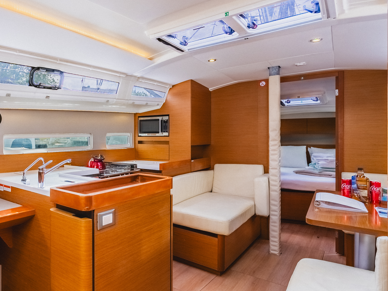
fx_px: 269
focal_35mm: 24
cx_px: 98
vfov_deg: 56.7
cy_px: 134
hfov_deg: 67.2
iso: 1000
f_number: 9
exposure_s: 1/8000
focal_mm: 16
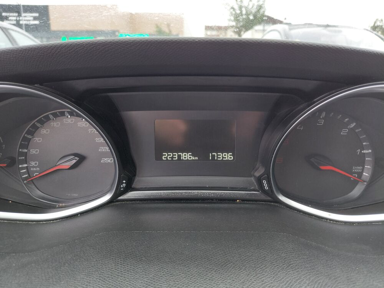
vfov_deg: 54.9
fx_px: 277
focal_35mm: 25
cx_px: 192
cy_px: 144
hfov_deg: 69.4
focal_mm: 4.69
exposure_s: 1/120
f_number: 1.8
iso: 200
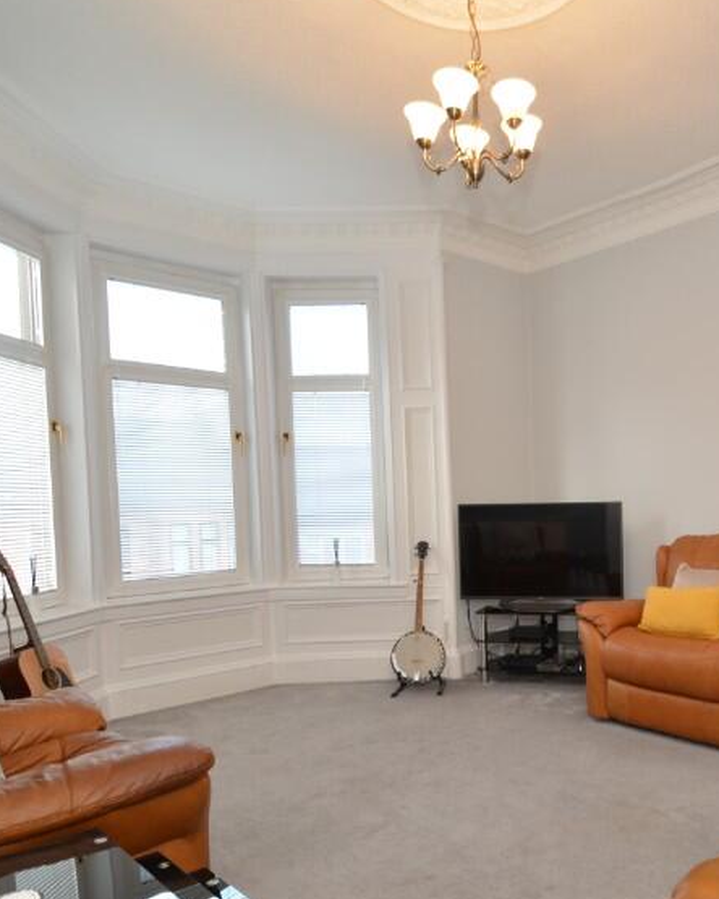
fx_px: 692
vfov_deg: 65.8
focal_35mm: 26
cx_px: 560
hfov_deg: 51.9
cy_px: 505
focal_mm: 10
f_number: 5
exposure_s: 1/15
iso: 100
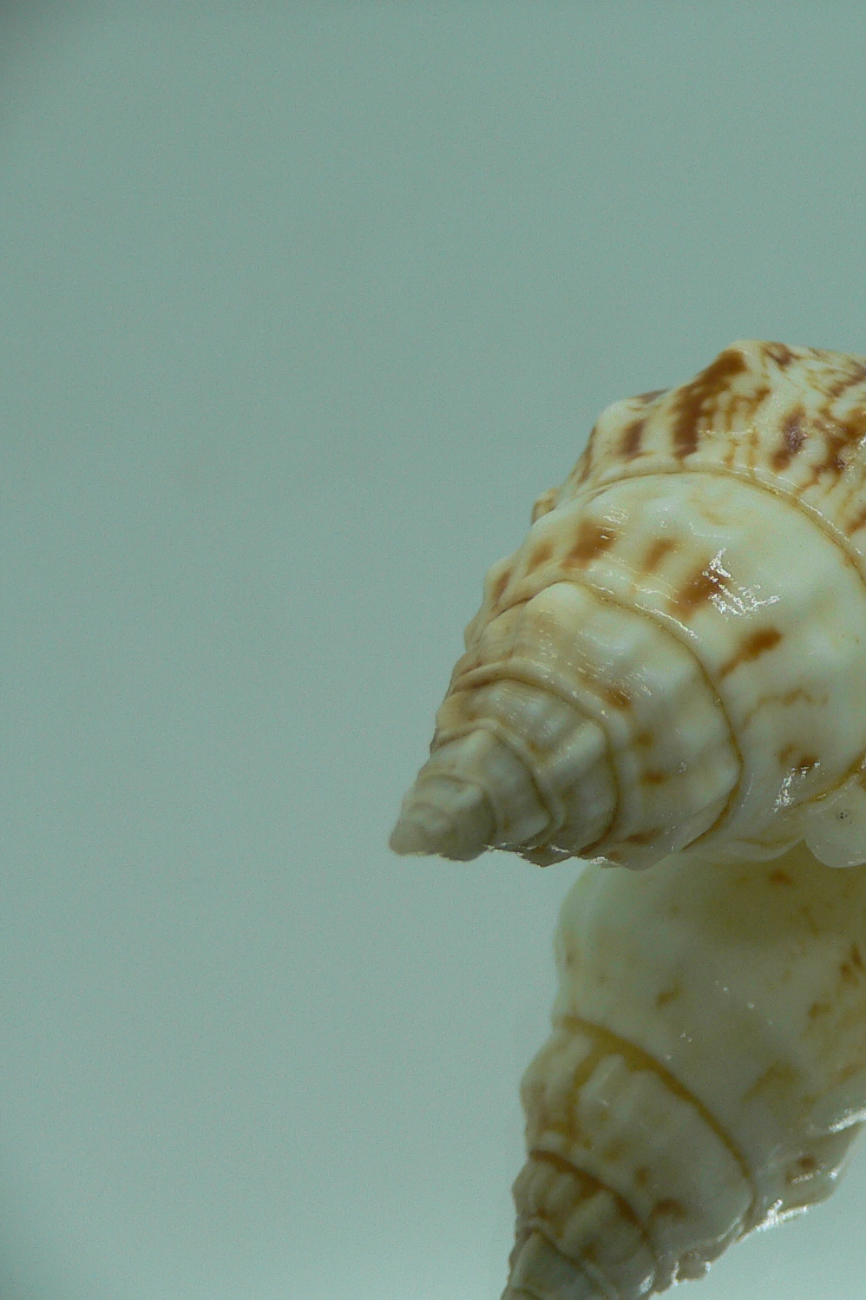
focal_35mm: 49
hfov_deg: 26.4
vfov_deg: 40.4
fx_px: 1769
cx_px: 813
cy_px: 653
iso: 80
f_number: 2.8
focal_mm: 4.6
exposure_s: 1/80
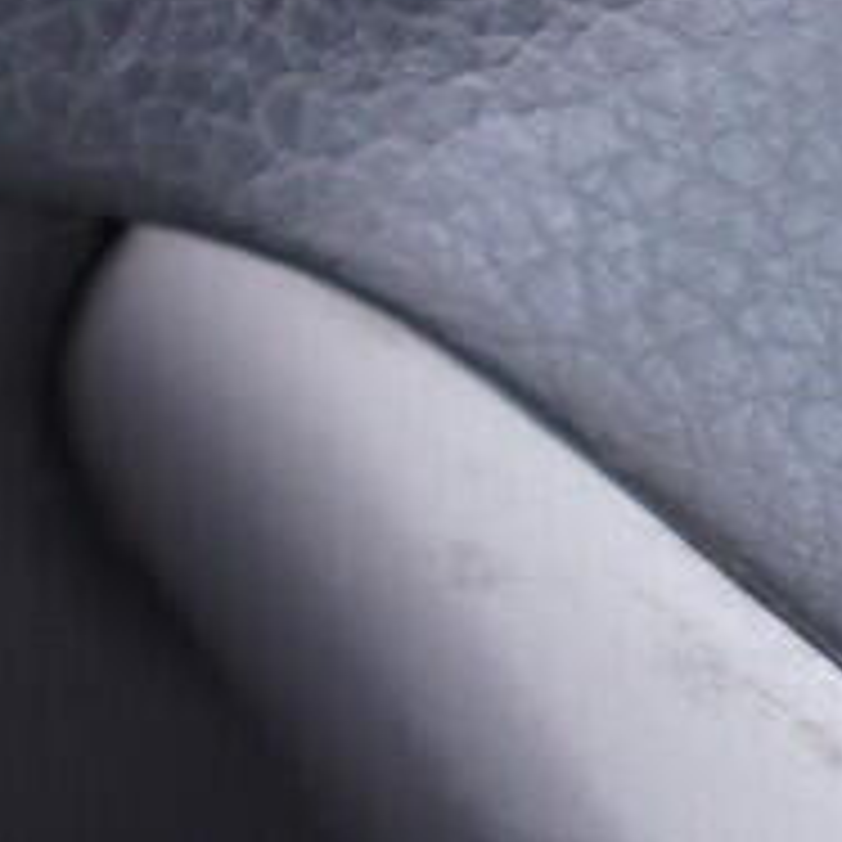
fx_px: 6495
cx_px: -1589
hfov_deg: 6.8
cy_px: -648
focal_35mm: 236
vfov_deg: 7.2
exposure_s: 1/40
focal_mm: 24
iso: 200
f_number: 2.8
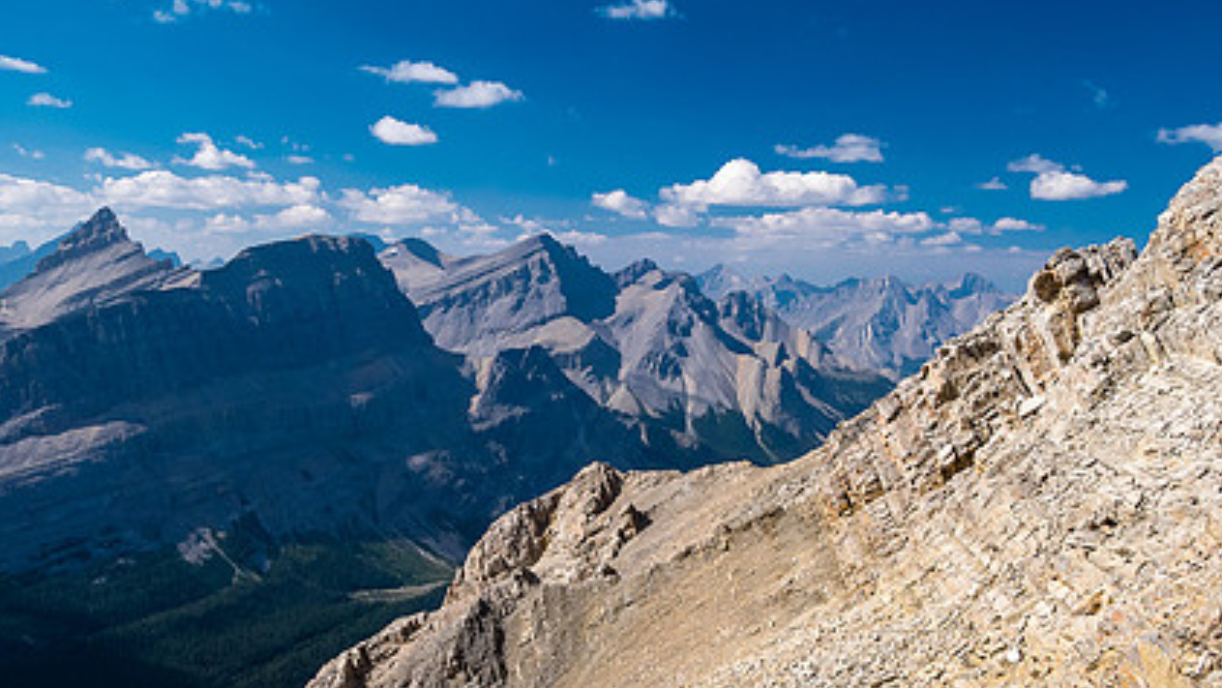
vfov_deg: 31.6
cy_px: 594
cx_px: 578
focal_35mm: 36
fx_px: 1167
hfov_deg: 55.3
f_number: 8
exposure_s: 1/250
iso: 200
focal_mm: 12
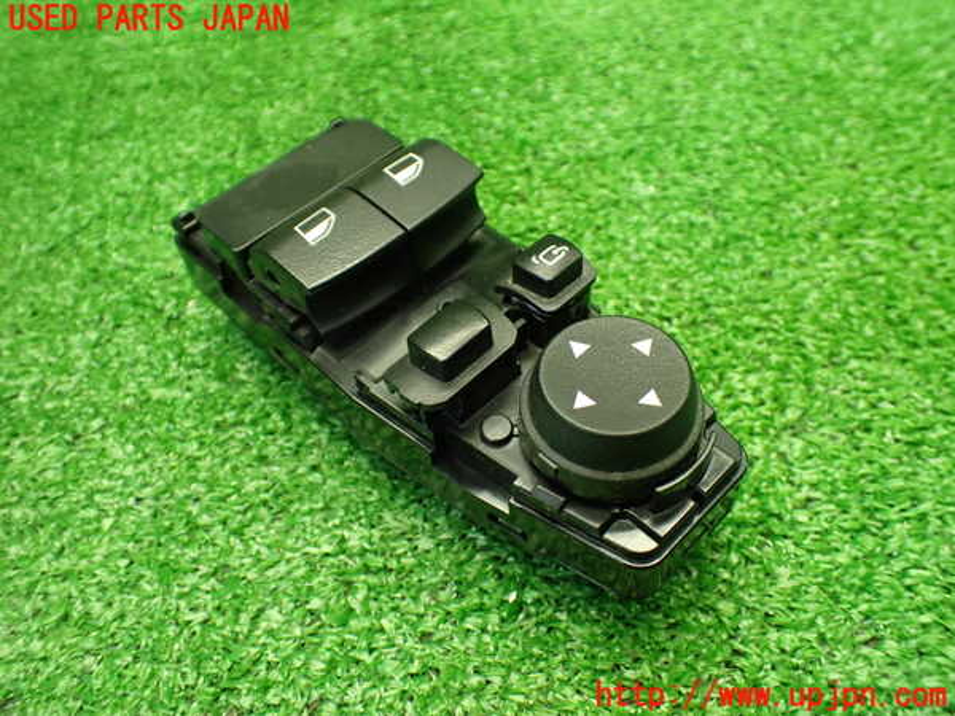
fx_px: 828
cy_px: 358
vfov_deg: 46.8
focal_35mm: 30
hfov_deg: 60.0
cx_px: 478
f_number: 2.3
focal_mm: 5.4
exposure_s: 1/100
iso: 800
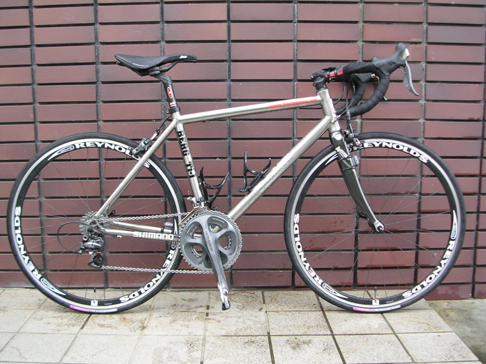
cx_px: 243
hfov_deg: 49.0
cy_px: 182
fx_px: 534
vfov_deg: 37.7
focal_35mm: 38
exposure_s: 1/33.4
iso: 100
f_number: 2.8
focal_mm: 5.8
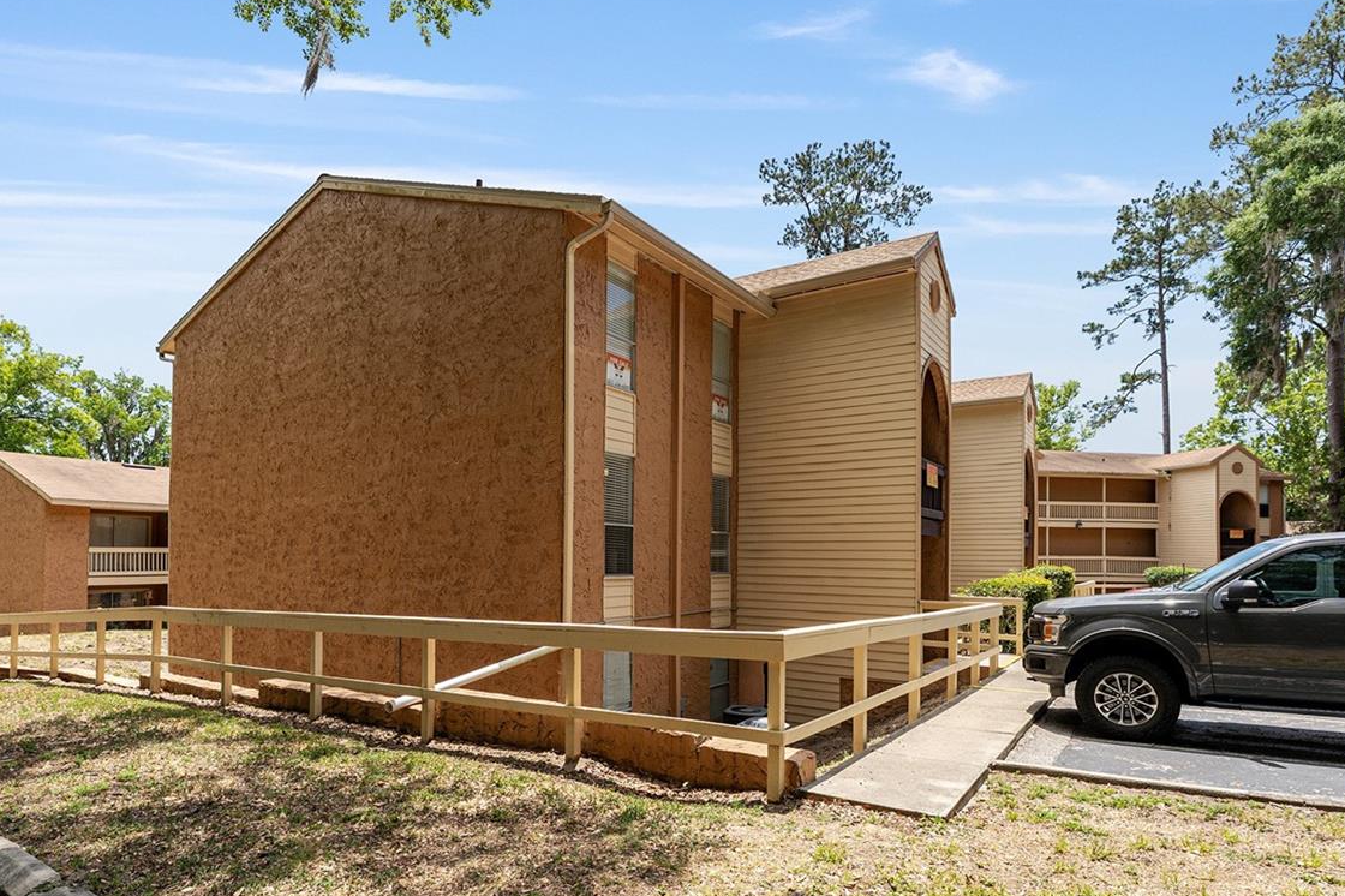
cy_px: 545
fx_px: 747
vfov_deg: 61.3
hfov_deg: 83.7
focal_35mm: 20
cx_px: 594
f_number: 7.1
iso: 400
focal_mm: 14
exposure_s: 1/800
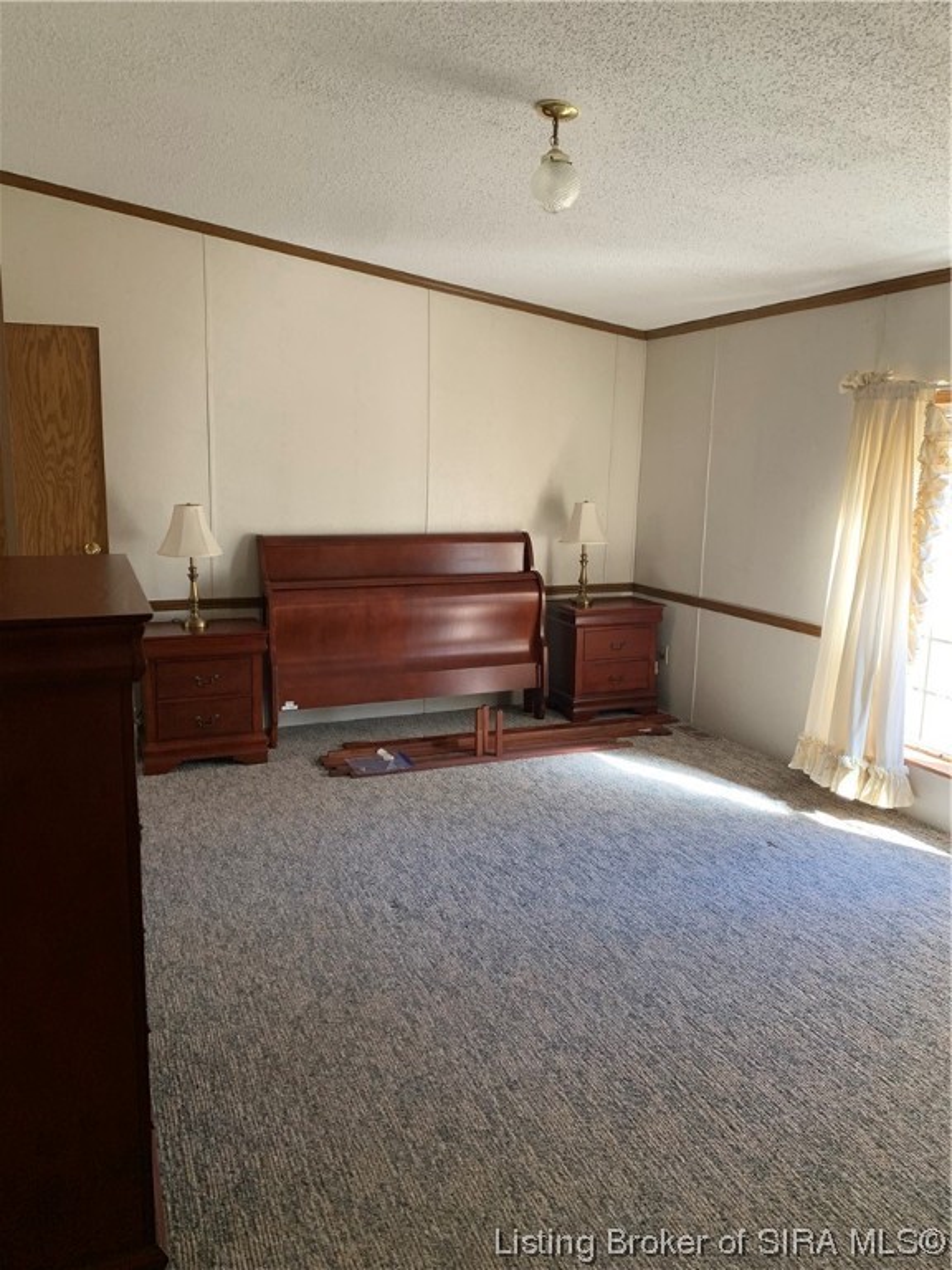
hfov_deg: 53.1
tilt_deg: -7.8
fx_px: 953
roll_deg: +0.0
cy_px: 635
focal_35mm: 26
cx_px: 476
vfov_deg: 67.3
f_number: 1.8
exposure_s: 1/70
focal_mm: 4.25
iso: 100
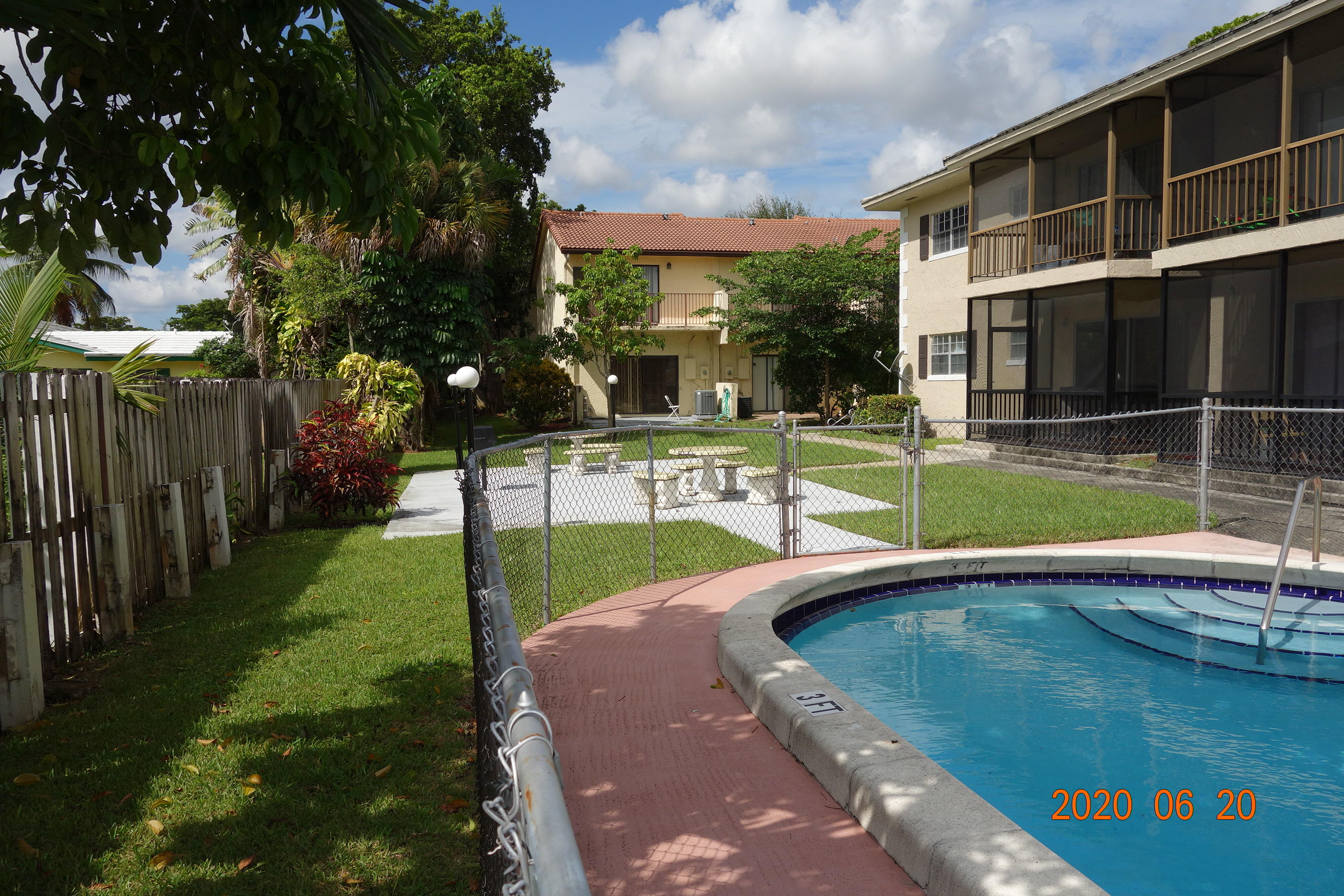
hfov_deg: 65.5
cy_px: 448
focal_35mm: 28
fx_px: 1045
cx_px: 672
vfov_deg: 46.4
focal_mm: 10.4
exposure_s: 1/640
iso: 125
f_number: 5.6
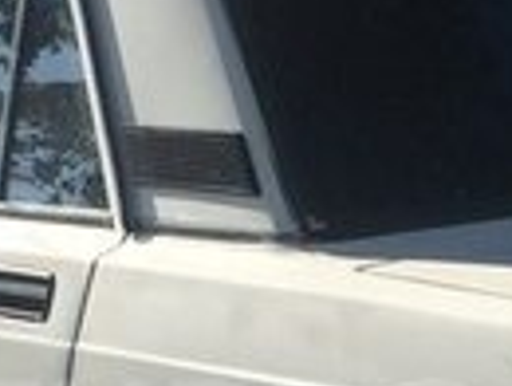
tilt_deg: -12.1
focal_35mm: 147
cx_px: 354
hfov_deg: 13.4
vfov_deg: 10.0
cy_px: 439
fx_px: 2178
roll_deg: -1.3
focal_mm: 4.15
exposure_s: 1/1466
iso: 32
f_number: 2.2
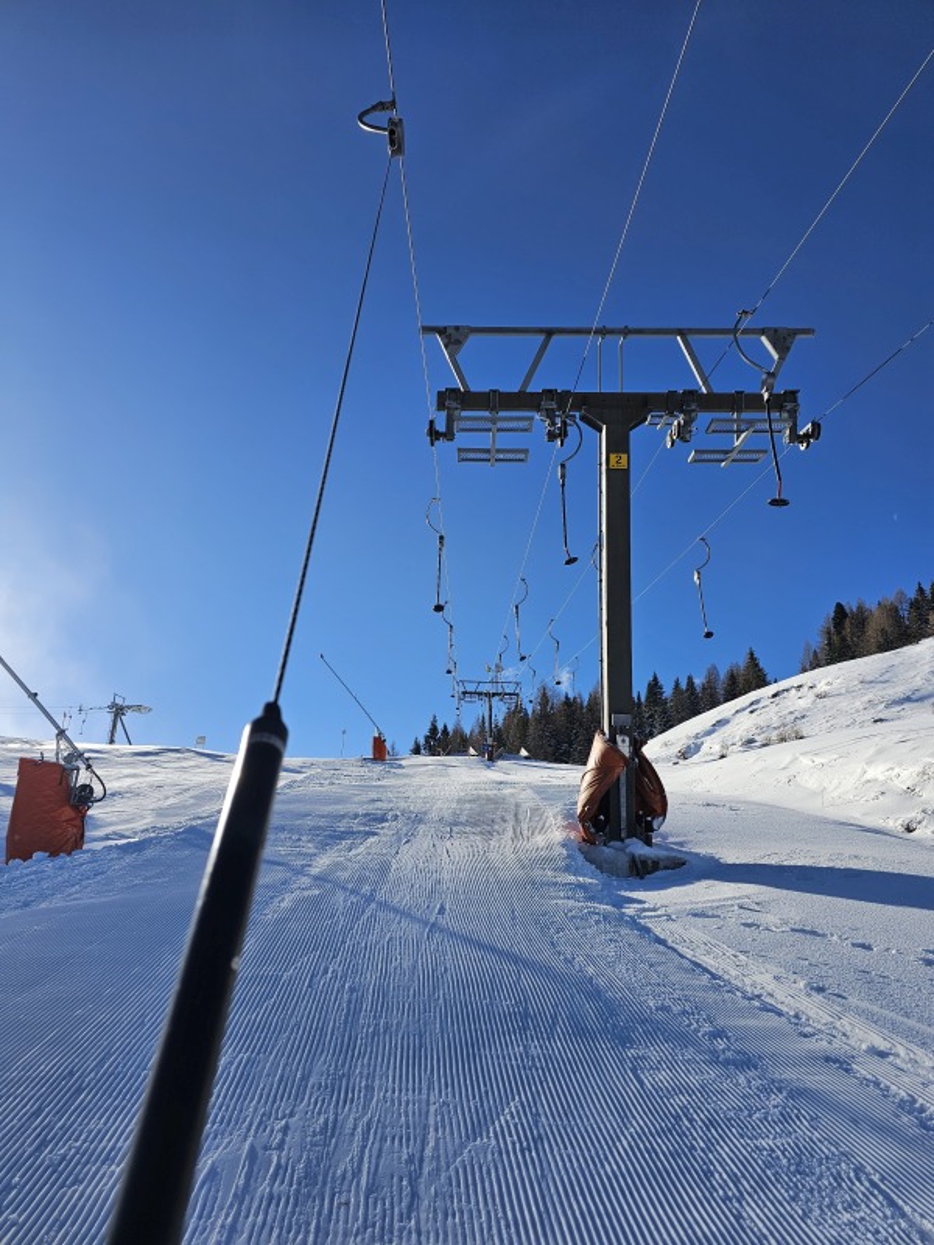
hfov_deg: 58.9
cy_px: 622
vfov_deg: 73.9
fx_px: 827
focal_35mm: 23
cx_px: 467
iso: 16
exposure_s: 1/1395
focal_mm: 6.3
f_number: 1.7
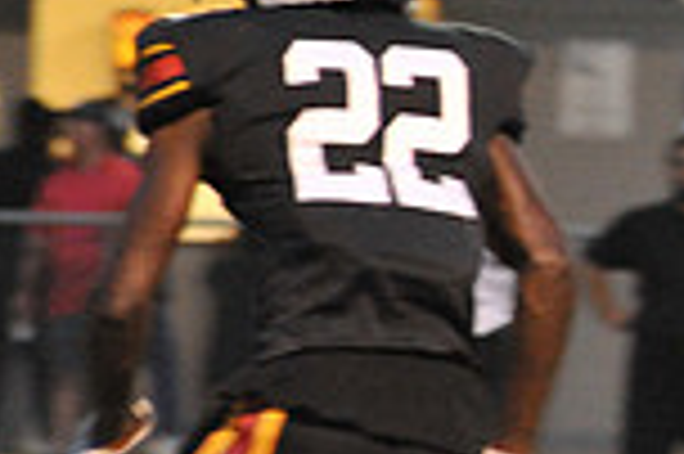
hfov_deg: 2.7
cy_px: 180
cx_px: 1210
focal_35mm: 765
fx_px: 14519
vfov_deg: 1.8
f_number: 5.6
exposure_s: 1/200
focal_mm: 200
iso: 6400
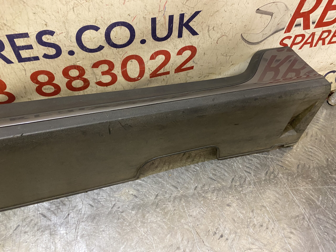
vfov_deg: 53.1
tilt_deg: -48.6
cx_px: 168
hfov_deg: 67.3
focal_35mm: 26
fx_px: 252
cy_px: 126
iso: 200
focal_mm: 4.25
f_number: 1.8
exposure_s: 1/50
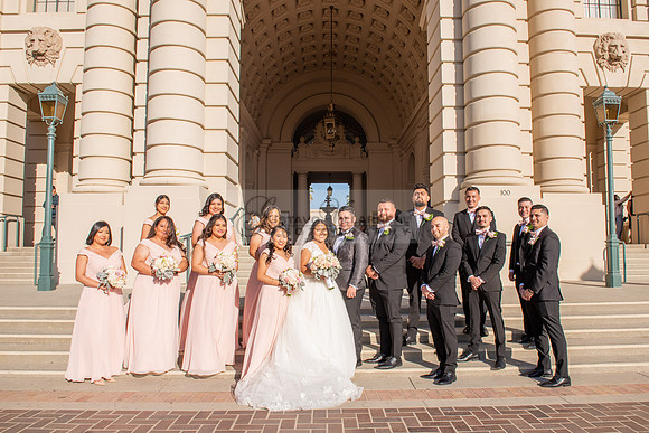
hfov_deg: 69.5
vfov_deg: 49.7
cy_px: 226
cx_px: 345
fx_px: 468
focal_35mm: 26
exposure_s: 1/200
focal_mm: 24
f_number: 10
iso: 100
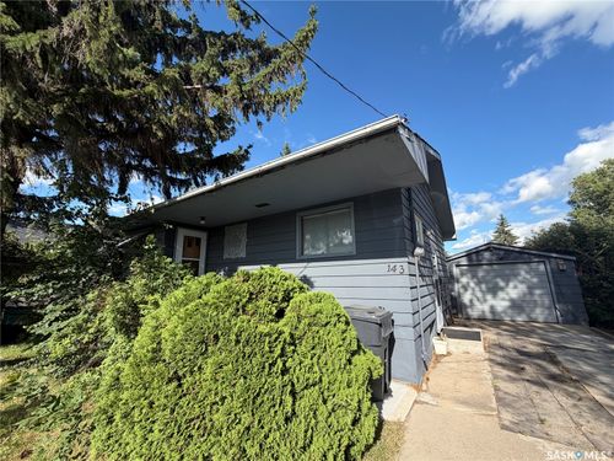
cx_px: 307
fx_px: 248
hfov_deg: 102.1
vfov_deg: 85.7
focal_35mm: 14
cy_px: 230
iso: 40
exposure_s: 1/751
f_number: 2.2
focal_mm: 2.22
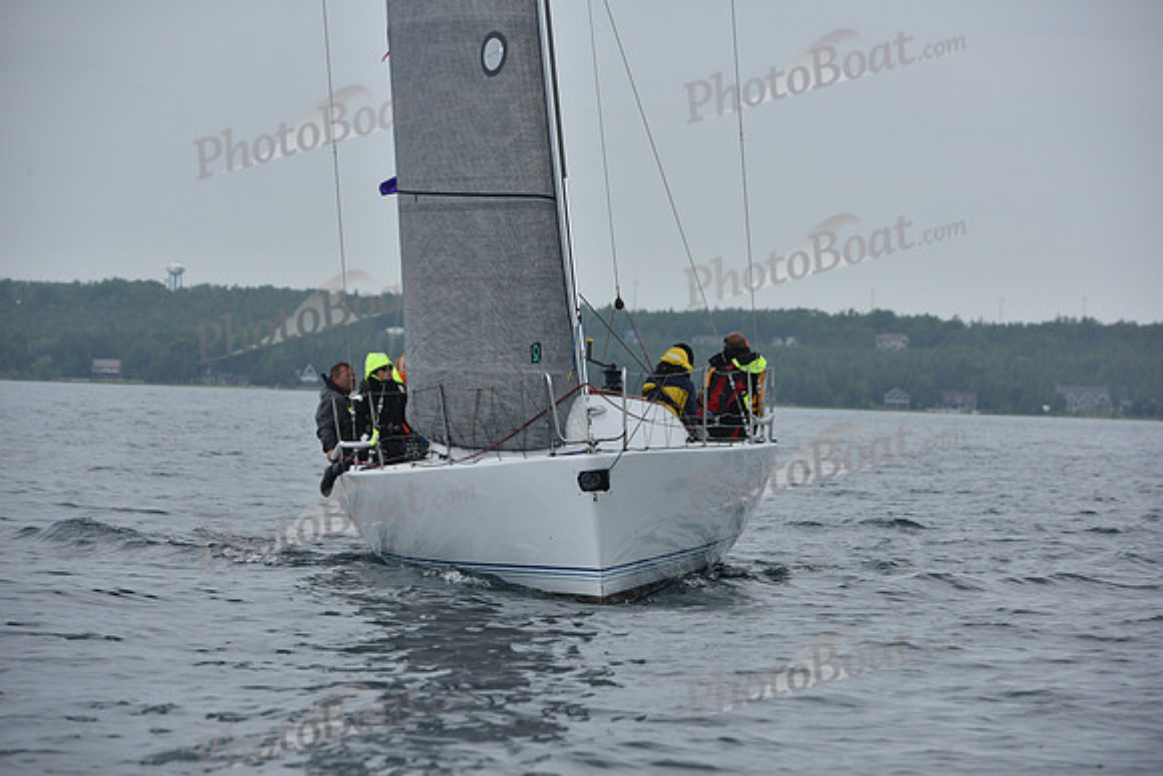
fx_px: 6462
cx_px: 582
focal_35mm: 200
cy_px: 388
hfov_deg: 10.3
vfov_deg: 6.9
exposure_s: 1/800
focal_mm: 200
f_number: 8
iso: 250
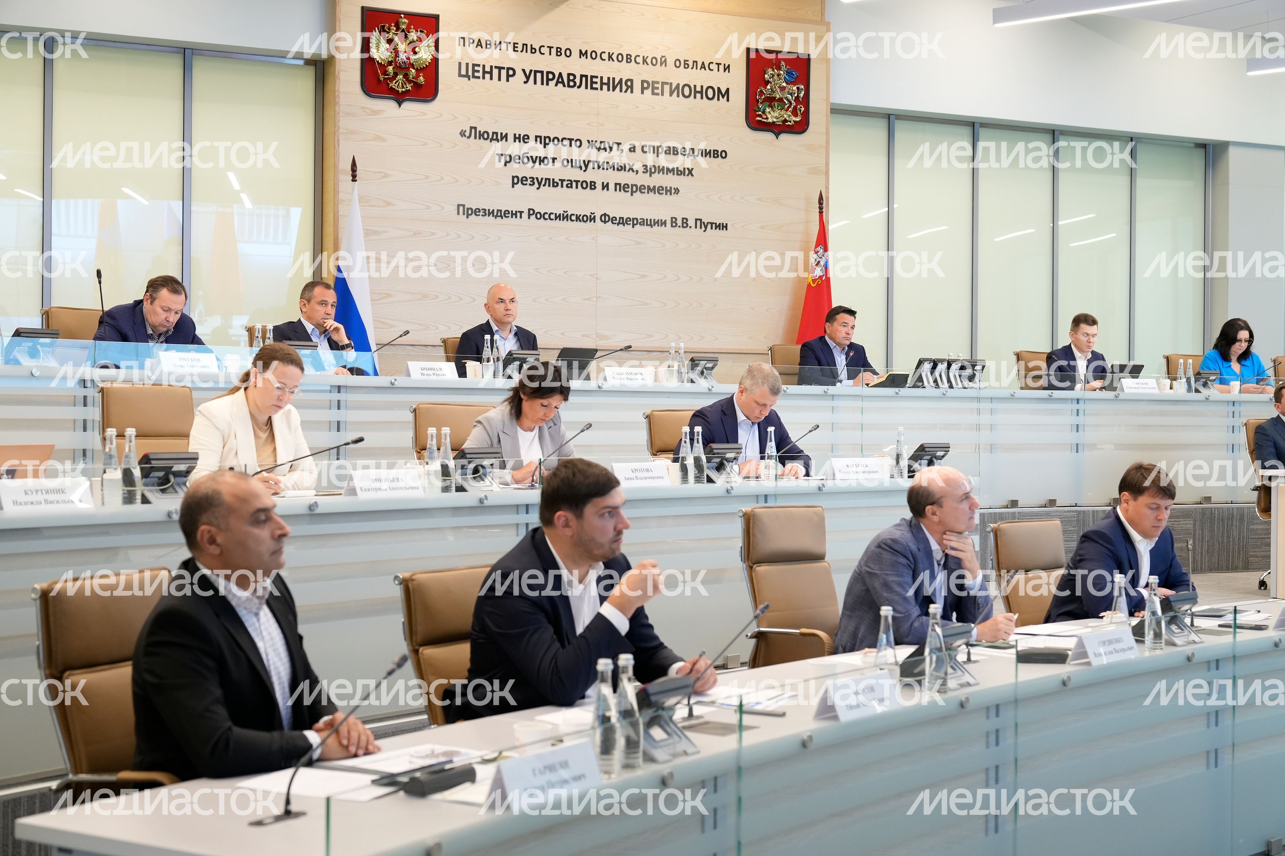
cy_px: 428
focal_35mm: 50
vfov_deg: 27.0
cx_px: 642
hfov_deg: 39.6
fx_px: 1785
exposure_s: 1/125
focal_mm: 50
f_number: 4
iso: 2500
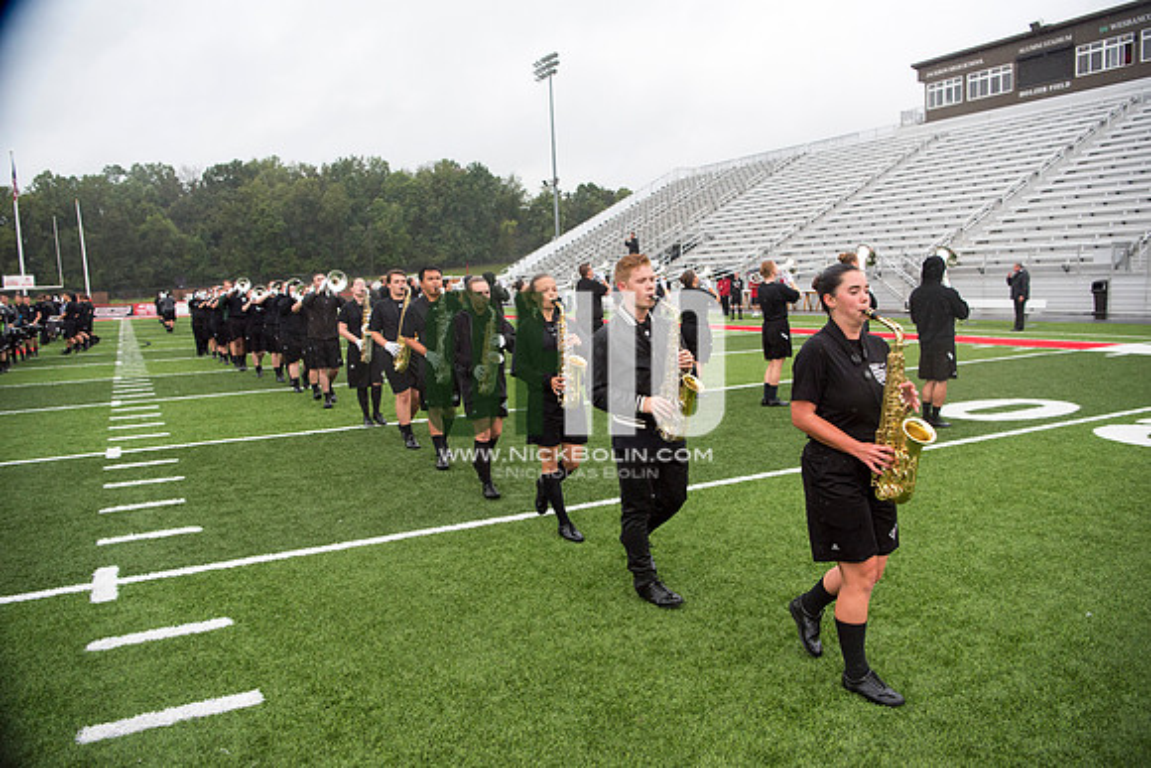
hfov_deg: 65.5
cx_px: 576
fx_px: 895
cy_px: 384
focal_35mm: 28
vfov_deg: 46.4
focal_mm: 28
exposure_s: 1/1600
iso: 400
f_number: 4
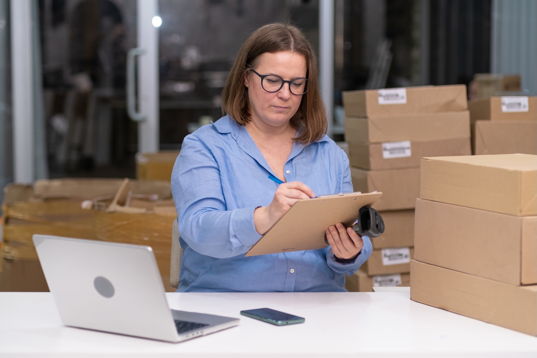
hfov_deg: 24.2
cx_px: 268
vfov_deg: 16.3
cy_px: 179
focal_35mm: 84
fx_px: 1253
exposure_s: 1/160
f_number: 1.8
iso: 400
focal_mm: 56
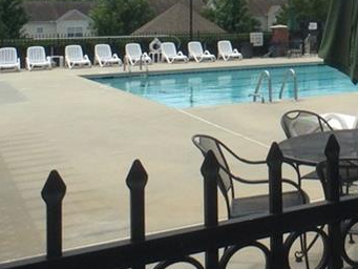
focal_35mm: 99
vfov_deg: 14.7
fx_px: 1024
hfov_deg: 19.0
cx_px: 401
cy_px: 2
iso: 25
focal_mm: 3.3
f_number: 2.4
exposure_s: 1/935
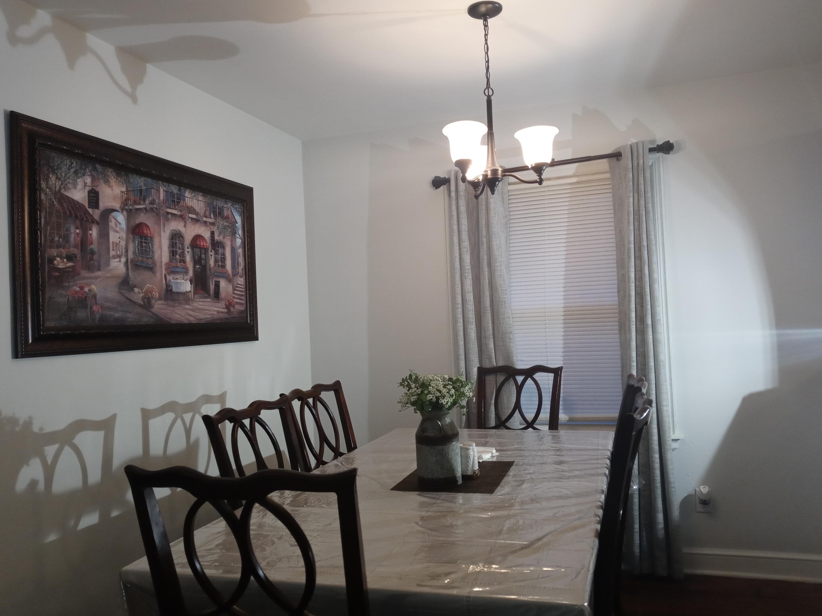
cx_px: 408
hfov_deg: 61.7
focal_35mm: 29
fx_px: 689
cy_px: 304
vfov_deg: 48.2
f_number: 1.8
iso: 150
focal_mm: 3.61
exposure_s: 1/30
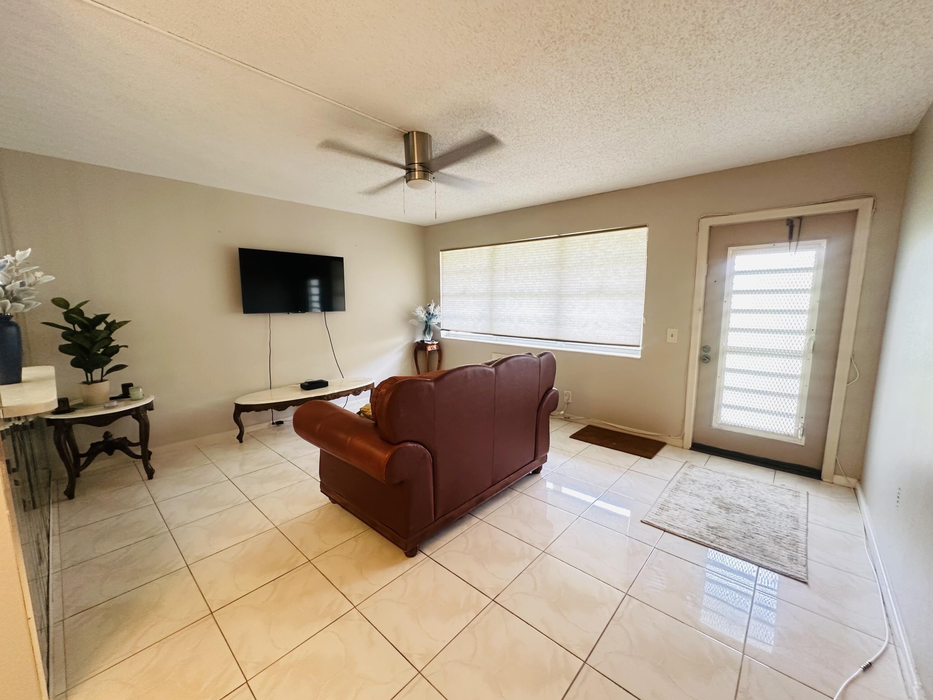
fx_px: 377
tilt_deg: -6.9
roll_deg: +0.1
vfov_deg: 85.7
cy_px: 350
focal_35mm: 14
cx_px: 466
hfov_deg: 102.1
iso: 320
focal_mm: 2.22
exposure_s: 1/60
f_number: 2.2
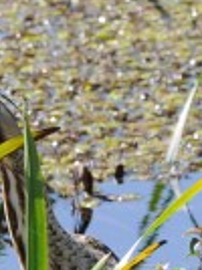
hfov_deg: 0.7
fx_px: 15463
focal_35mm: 1981
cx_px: 83
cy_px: 263
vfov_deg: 1.0
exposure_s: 1/200
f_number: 7.1
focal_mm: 230
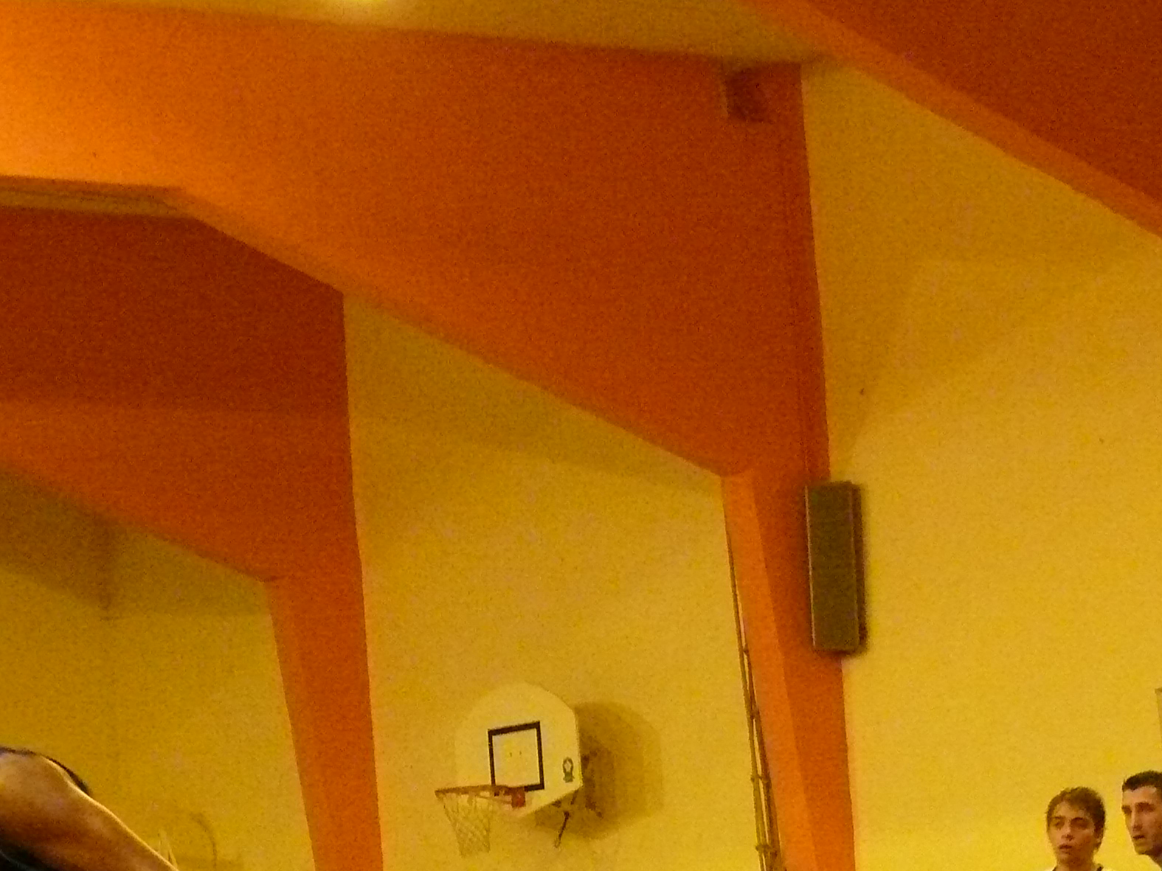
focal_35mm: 139
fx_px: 4666
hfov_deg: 14.2
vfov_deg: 10.5
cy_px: 958
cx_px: 537
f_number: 3.2
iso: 800
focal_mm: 12.6
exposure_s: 1/100
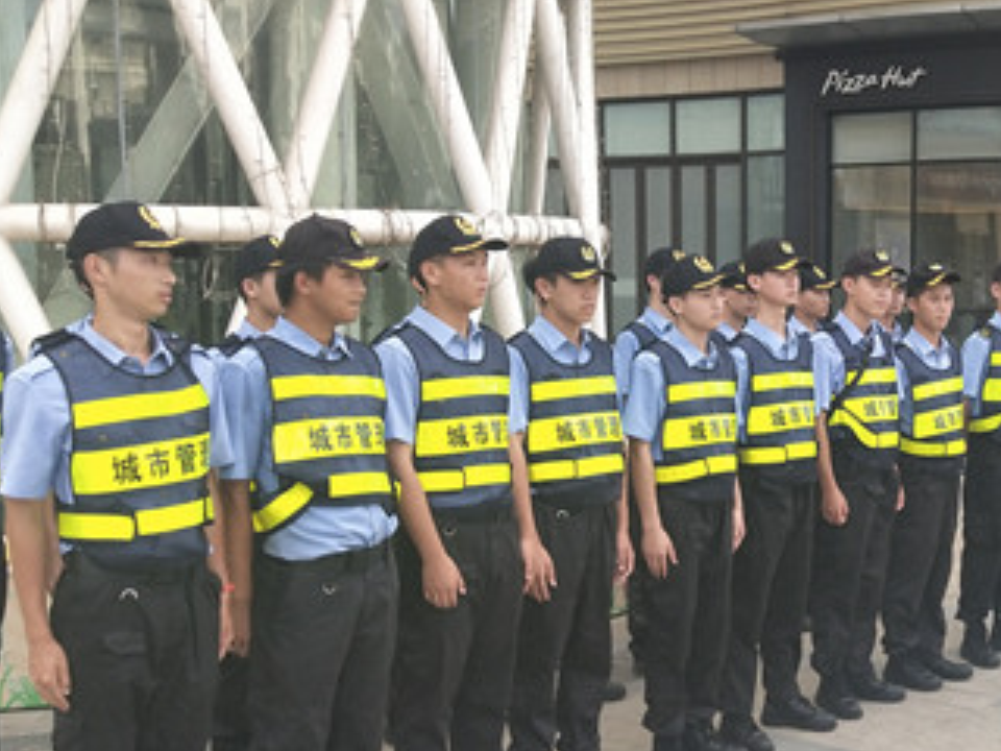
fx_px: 1764
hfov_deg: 31.0
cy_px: 443
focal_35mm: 61
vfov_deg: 24.0
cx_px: 776
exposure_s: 1/397
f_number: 1.8
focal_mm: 3.95
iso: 51
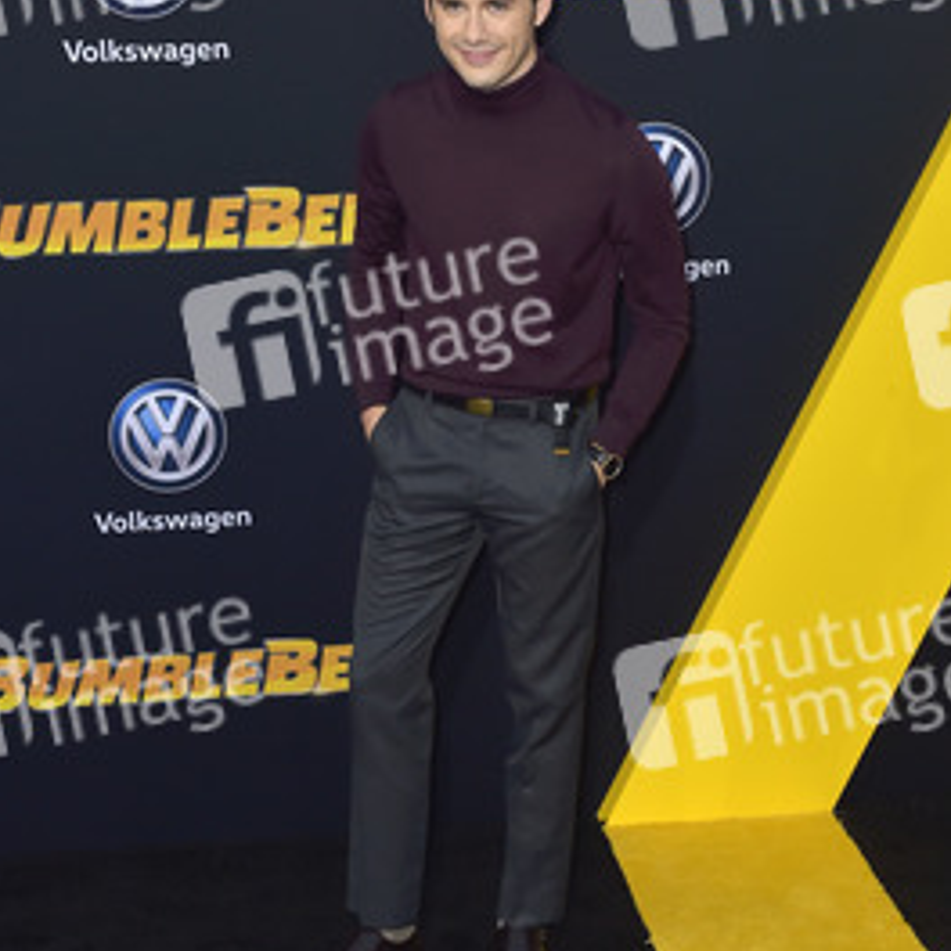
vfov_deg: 25.7
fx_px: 2082
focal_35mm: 67
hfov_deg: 25.7
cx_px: 474
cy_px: 504
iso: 250
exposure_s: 1/250
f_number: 6.3
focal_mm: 52
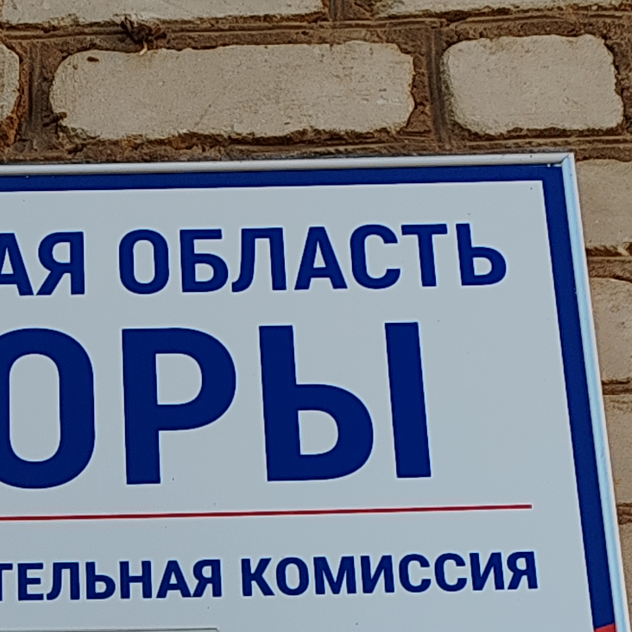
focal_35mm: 131
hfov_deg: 13.1
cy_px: 1026
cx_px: -18
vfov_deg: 12.5
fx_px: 2706
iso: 80
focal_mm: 6.12
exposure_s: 1/100
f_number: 1.9
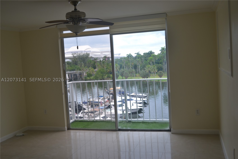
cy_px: 80
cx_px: 119
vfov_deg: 34.2
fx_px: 258
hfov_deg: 49.6
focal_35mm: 39
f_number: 4.2
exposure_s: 1/30
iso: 100
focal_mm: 26
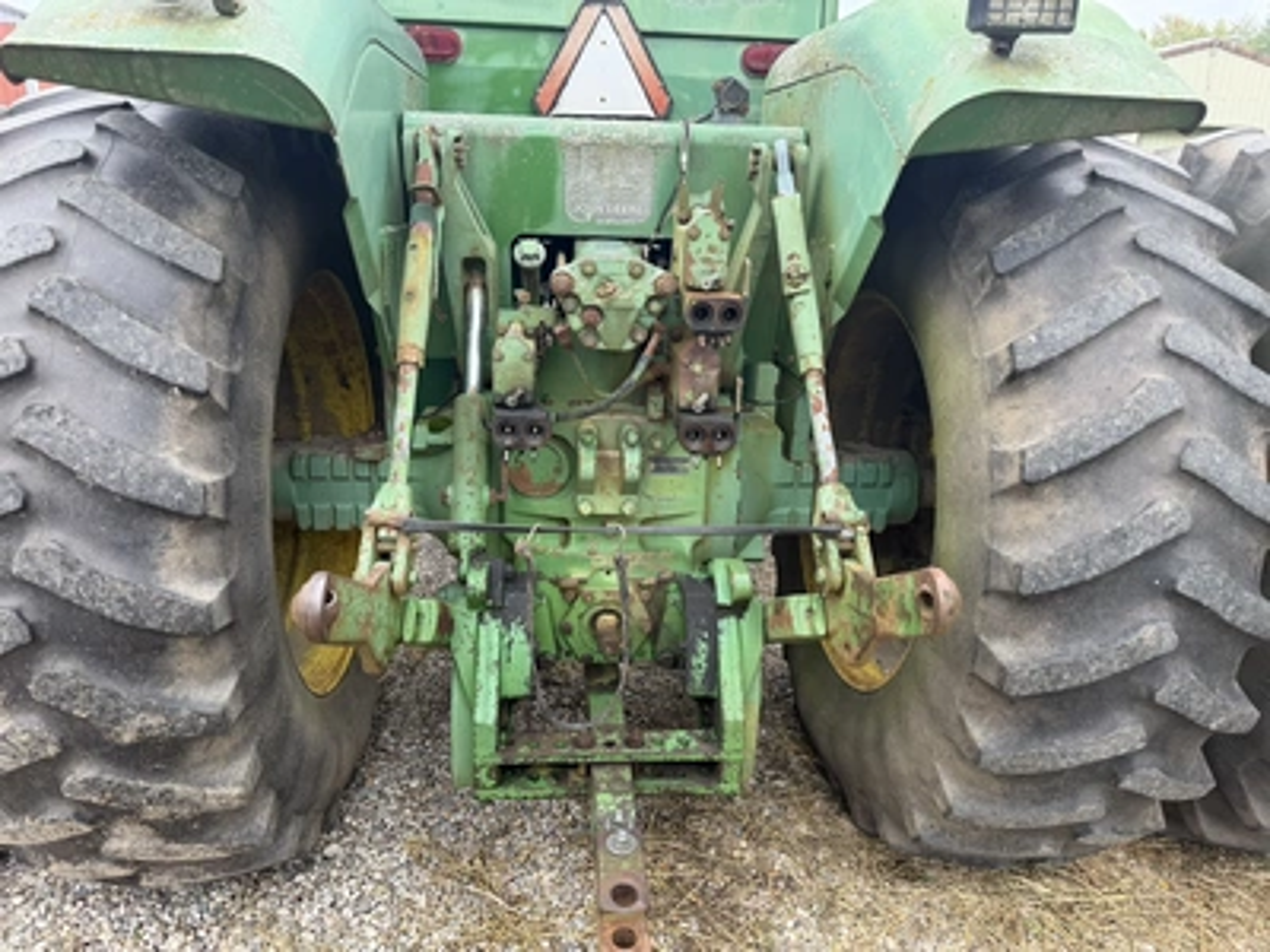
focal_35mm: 24
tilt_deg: -16.3
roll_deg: -0.7
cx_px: 635
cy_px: 476
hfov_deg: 71.6
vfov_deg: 56.8
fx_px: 881
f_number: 1.78
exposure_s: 1/521
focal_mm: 6.76
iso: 80
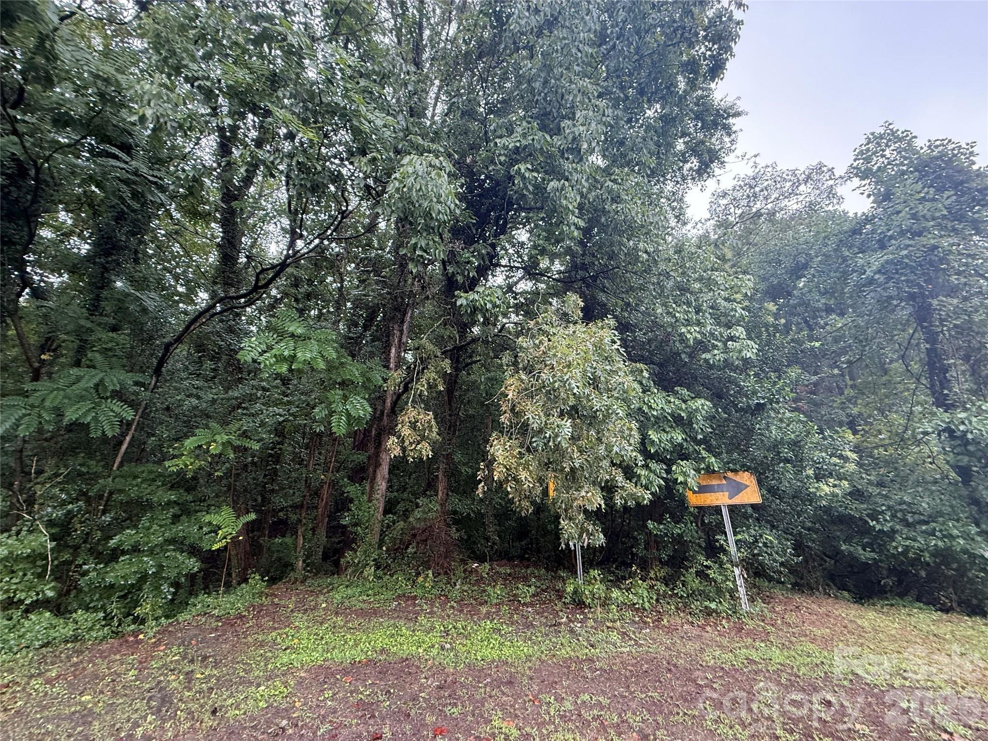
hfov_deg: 102.1
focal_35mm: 14
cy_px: 370
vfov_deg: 85.7
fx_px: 400
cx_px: 494
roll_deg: +1.5
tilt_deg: +15.5
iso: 250
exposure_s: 1/99
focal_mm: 2.22
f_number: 2.2
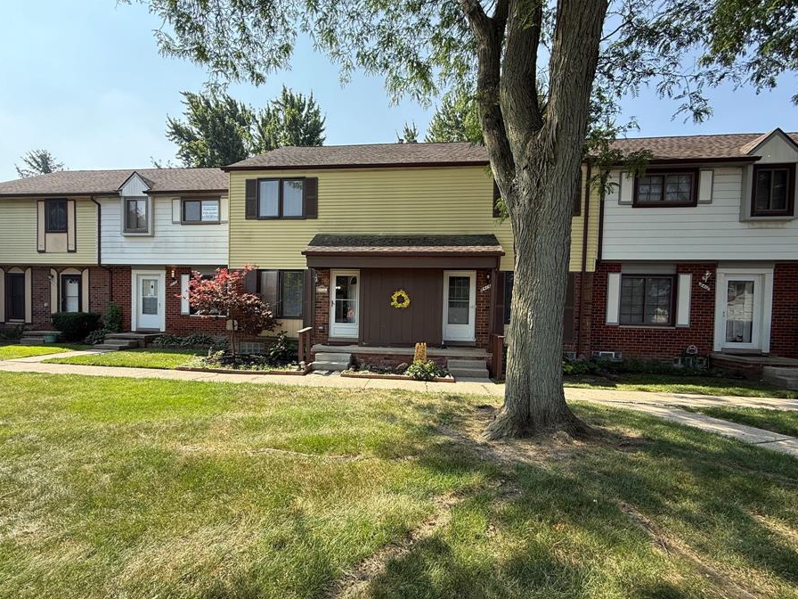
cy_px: 329
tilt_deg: -1.8
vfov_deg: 77.9
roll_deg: -1.7
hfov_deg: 94.4
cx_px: 372
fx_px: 369
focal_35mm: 16
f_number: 2.2
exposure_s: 1/549
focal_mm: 2.22
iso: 50
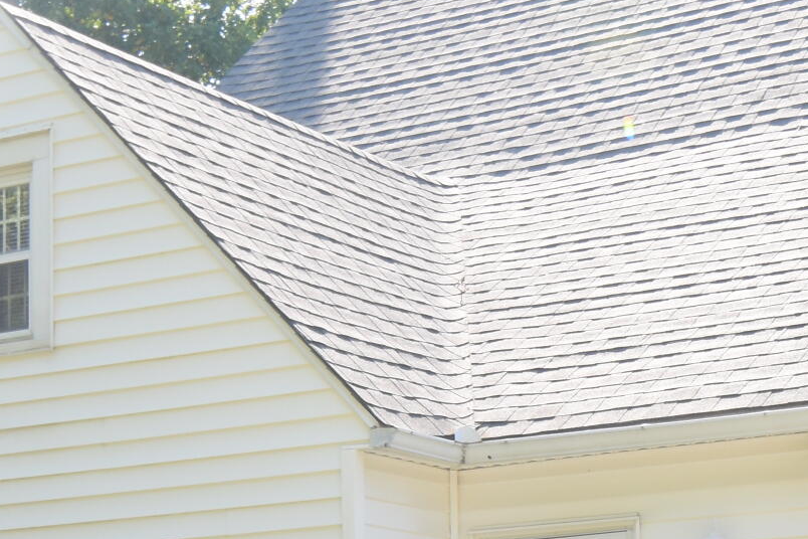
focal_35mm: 112
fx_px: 2514
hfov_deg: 18.0
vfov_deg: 11.9
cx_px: 720
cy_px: 718
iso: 280
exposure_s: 1/250
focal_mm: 20
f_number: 5.6
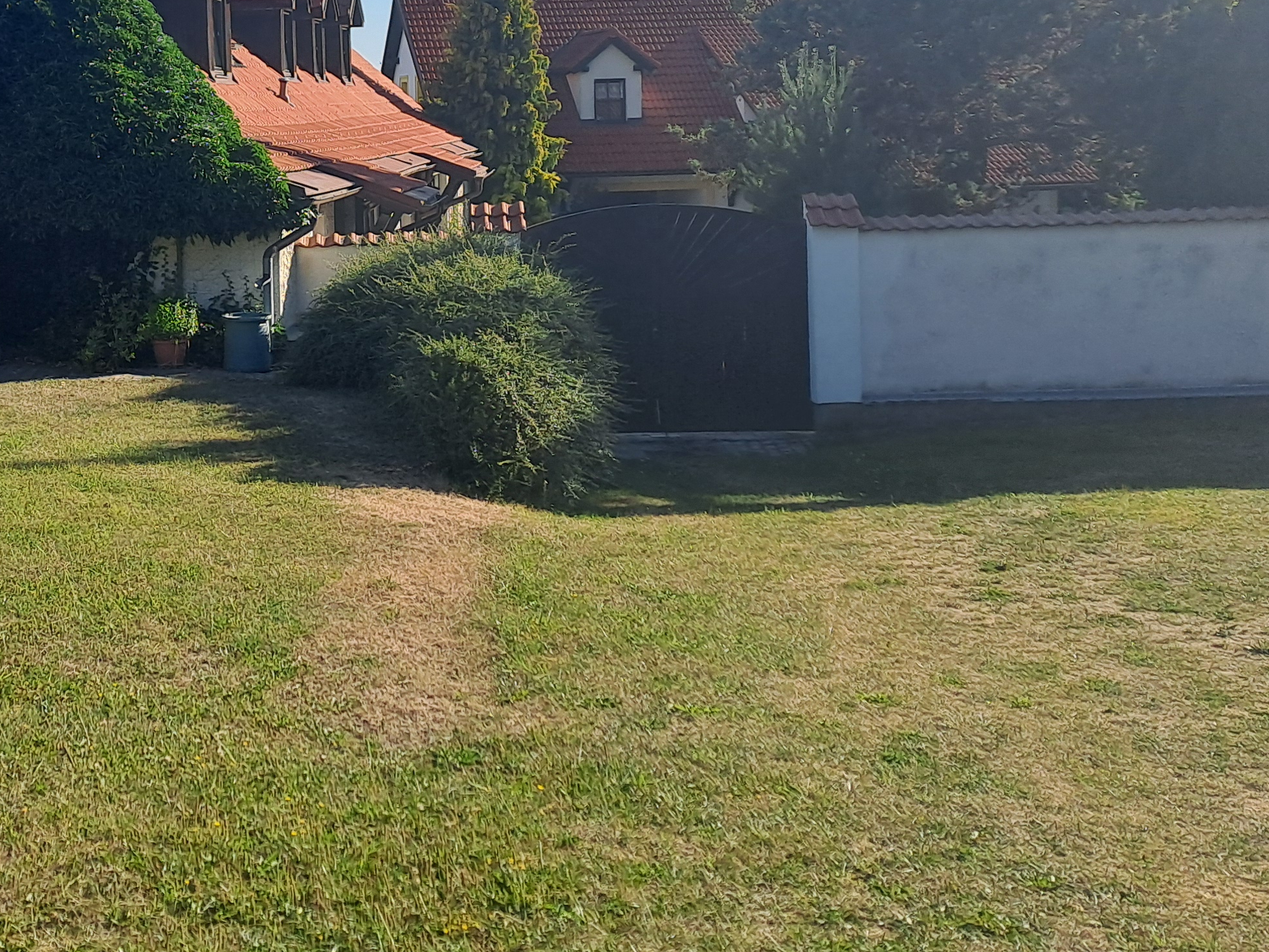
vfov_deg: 27.8
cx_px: 283
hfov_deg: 36.4
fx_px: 1870
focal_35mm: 51
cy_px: 143
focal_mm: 4.65
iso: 32
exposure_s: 1/1767
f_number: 1.8
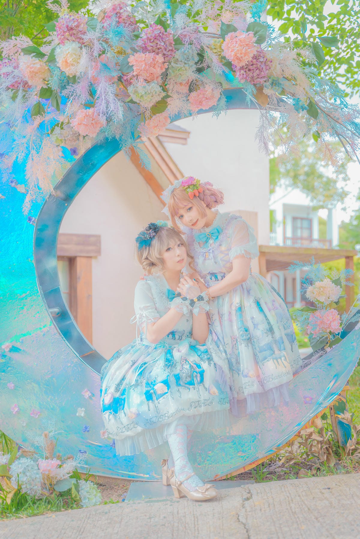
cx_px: 180
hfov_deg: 27.0
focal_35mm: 50
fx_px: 750
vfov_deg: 39.6
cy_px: 270
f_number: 2.8
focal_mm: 50
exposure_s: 1/200
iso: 320
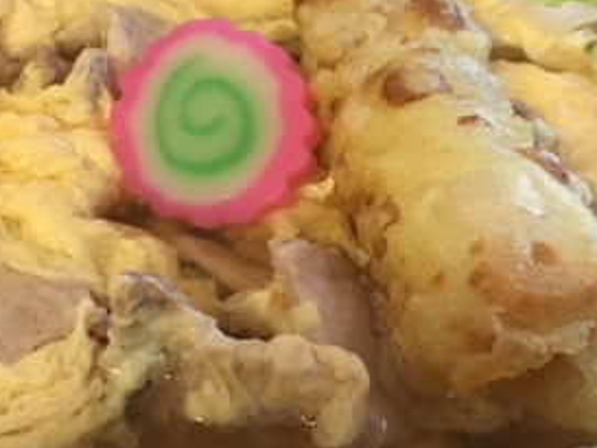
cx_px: 300
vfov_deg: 21.6
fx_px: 1173
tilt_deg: -45.8
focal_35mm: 68
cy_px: 275
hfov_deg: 28.5
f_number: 2.2
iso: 160
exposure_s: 1/30
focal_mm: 4.15
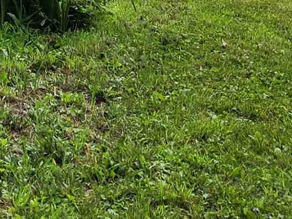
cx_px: -313
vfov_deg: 9.9
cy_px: -268
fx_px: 1140
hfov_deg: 12.6
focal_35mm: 135
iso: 20
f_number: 1.8
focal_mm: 5.4
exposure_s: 1/1290
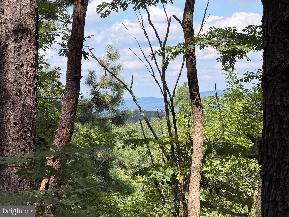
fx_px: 835
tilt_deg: +0.2
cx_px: 144
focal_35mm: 100
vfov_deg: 14.8
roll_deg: +1.9
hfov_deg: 19.6
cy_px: 108
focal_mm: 16.89
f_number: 2.8
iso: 40
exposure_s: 1/638
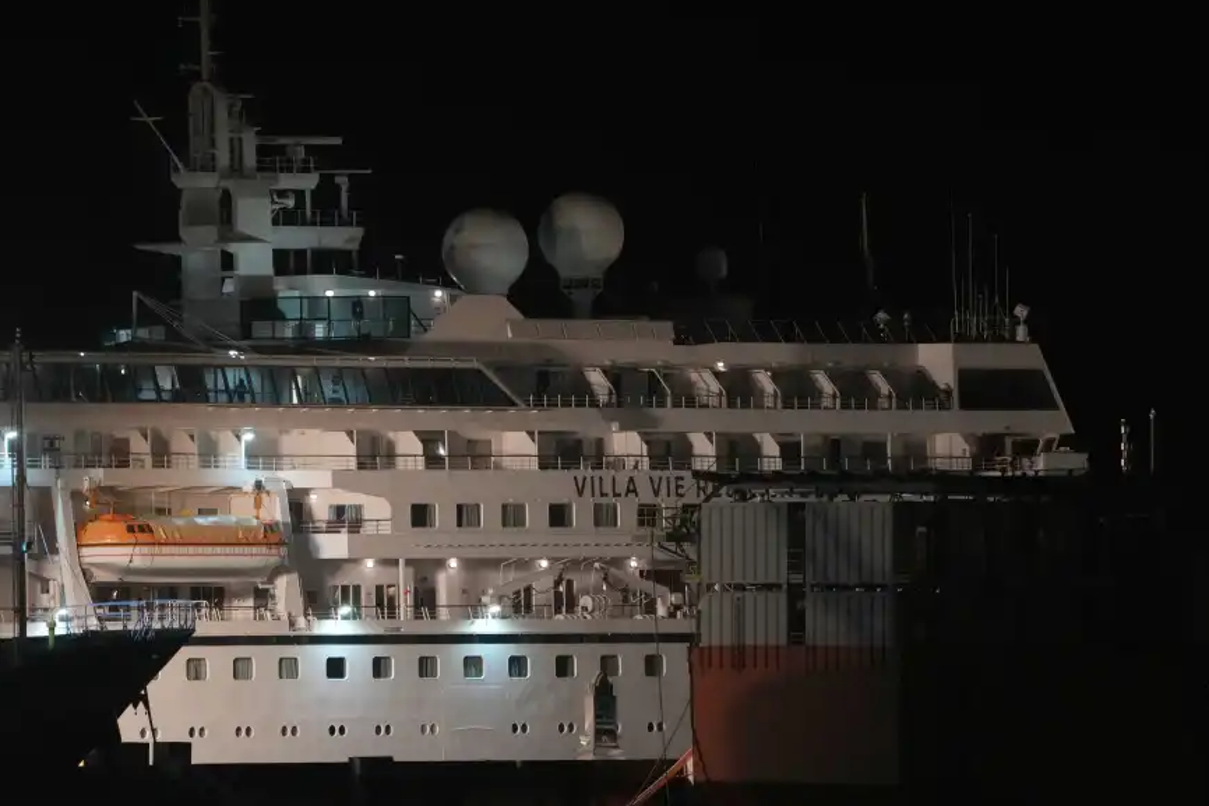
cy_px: 417
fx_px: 17056
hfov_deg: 4.1
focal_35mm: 508
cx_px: 476
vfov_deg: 2.7
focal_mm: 400
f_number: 5.6
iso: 6400
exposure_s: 1/320
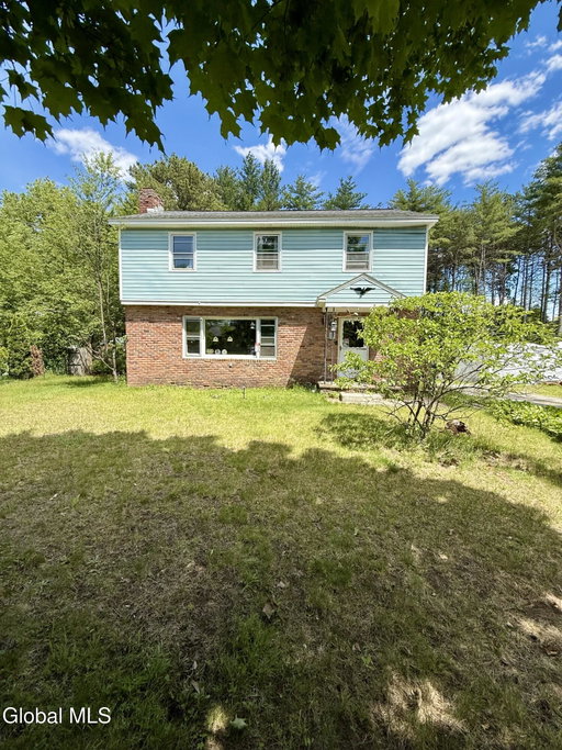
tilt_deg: -3.2
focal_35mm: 14
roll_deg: -1.6
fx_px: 303
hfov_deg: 85.7
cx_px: 281
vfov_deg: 102.1
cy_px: 375
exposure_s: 1/1312
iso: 50
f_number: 2.2
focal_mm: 2.22
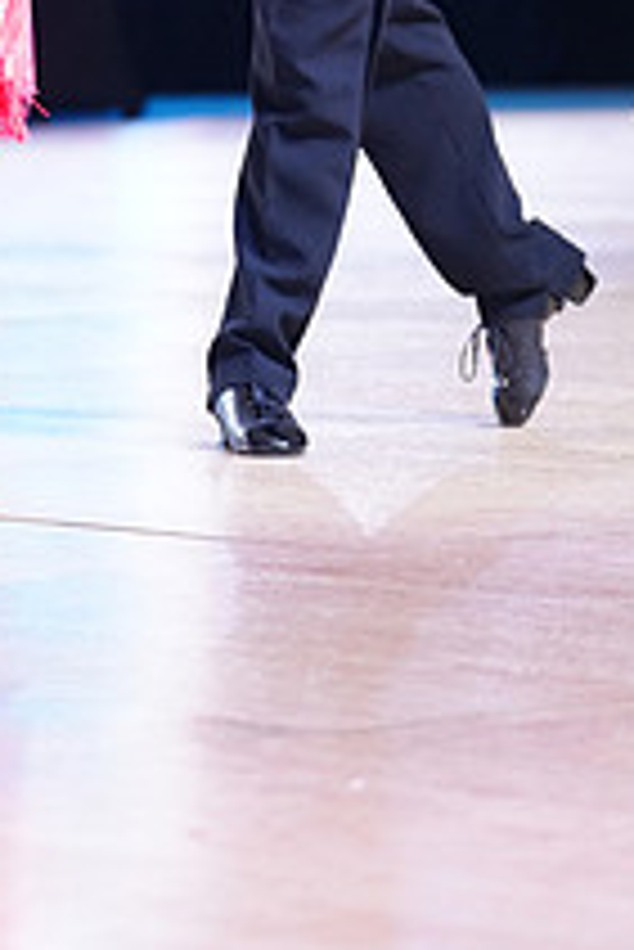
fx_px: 6593
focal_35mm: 250
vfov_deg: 8.1
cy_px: -225
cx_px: 232
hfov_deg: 5.5
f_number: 2.8
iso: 2000
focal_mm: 91
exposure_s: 1/320
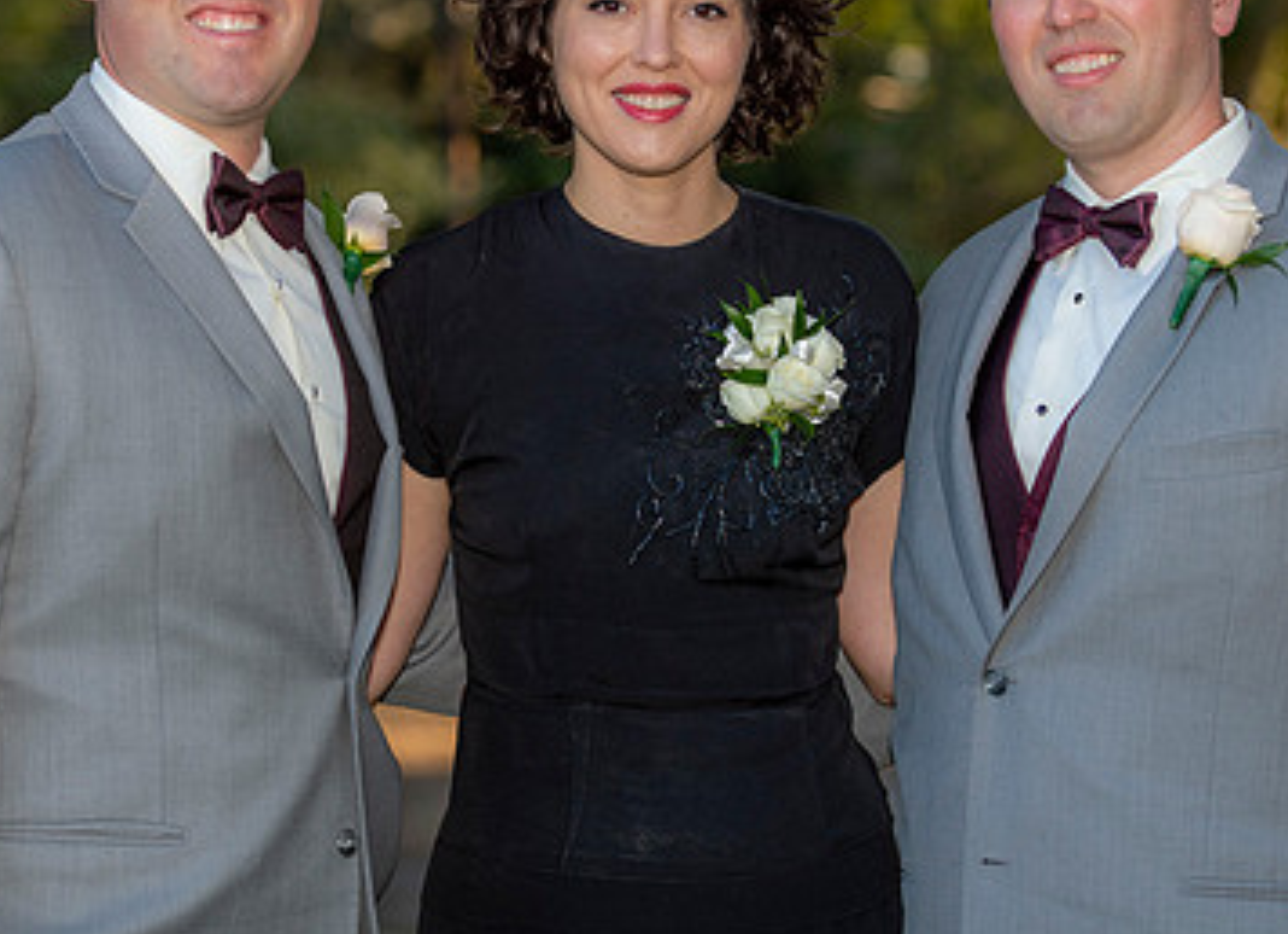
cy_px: 491
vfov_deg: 8.9
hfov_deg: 12.2
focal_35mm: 164
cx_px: 553
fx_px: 6029
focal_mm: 95
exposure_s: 1/250
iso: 200
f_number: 3.5
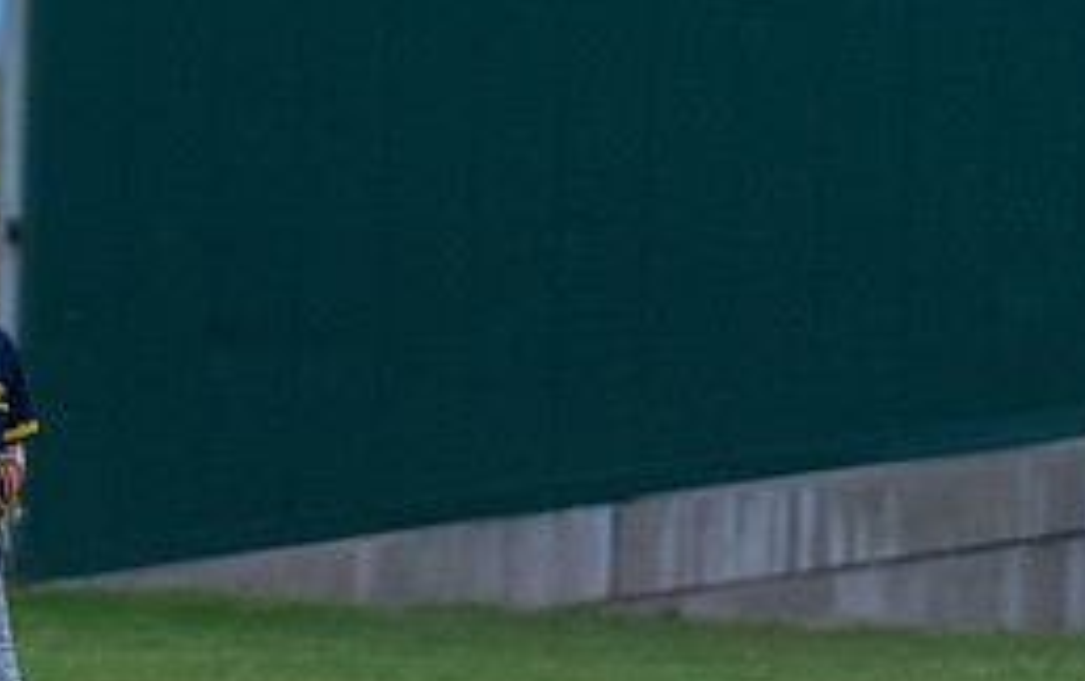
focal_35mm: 729
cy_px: 271
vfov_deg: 1.8
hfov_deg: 2.9
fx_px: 21585
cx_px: -87
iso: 1600
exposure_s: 1/1250
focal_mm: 200
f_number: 2.8
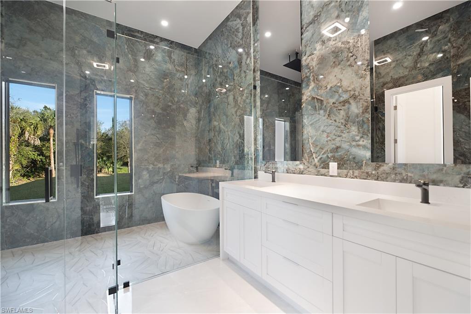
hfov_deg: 100.4
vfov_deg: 77.3
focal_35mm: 15
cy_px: 157
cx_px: 236
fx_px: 196
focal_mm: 10
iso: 160
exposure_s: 1/2.5
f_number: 4
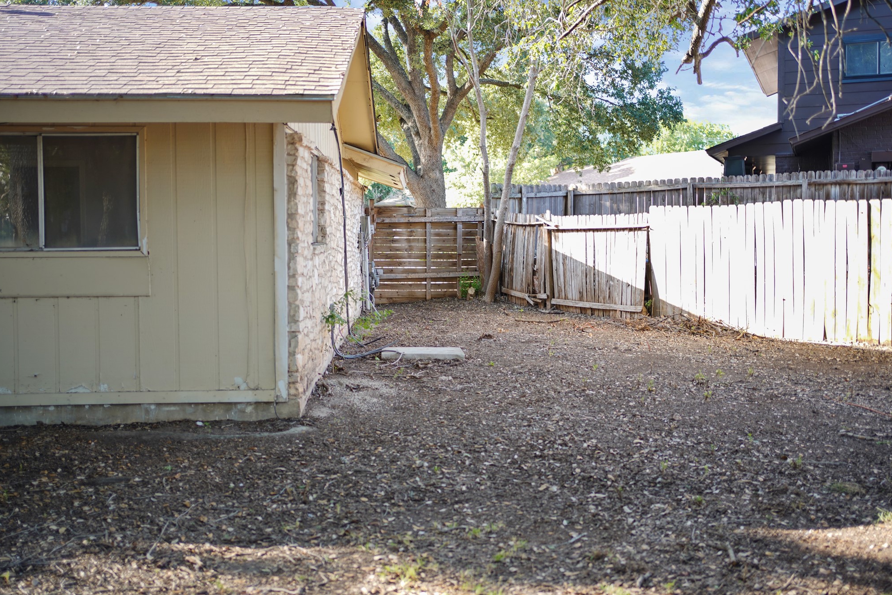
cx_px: 458
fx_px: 941
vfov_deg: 35.0
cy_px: 273
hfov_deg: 50.7
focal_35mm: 38
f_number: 1.8
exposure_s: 1/80
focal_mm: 35
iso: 50
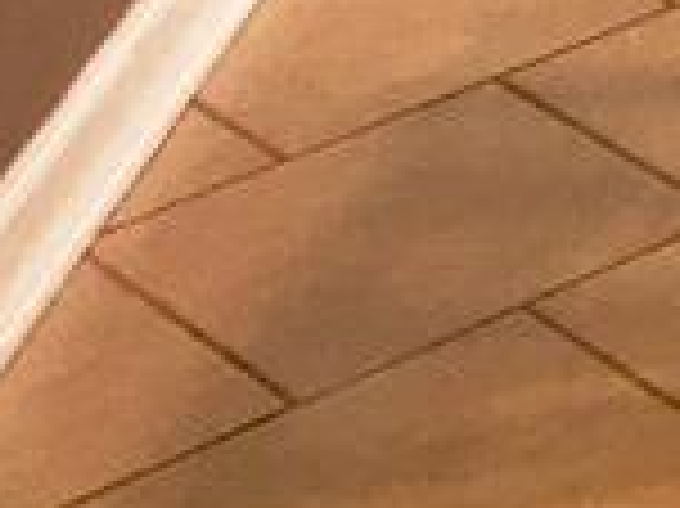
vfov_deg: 6.9
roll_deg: -2.0
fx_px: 3867
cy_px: -953
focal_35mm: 197
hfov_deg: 8.1
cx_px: 2265
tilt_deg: -13.4
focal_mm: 4.15
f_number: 2.2
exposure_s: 1/30
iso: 32
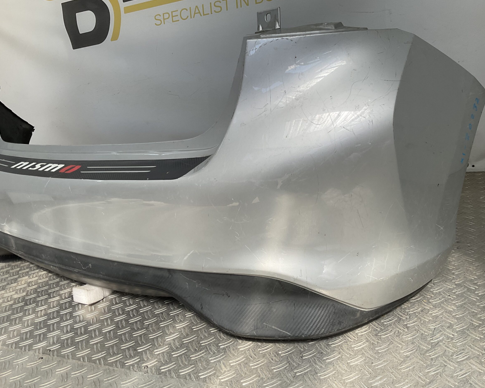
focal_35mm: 31
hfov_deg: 57.1
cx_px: 258
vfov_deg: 47.1
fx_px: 445
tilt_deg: -19.1
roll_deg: +8.7
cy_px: 191
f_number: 1.8
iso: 16
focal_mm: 3
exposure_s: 1/642
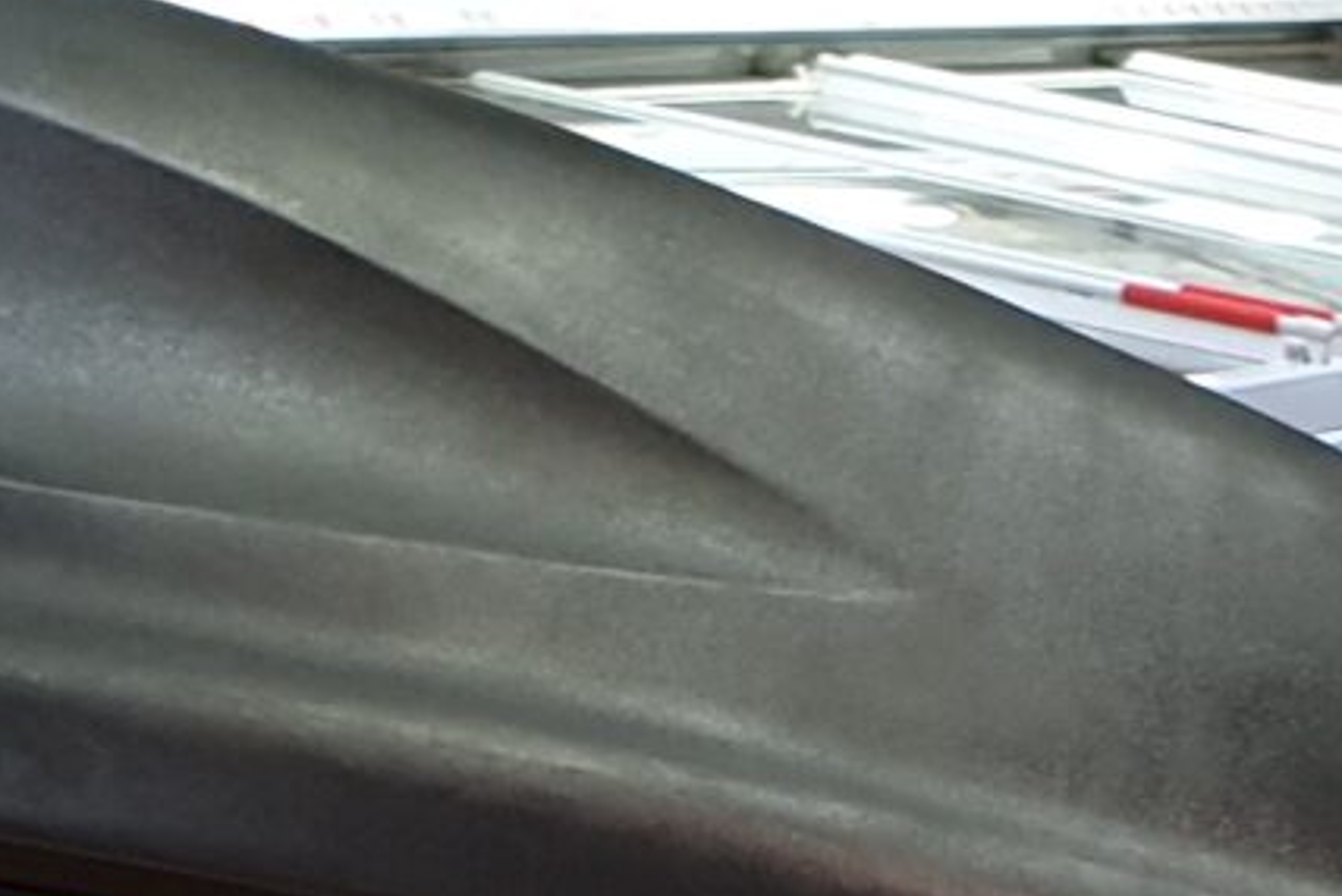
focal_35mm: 162
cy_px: 2484
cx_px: 1094
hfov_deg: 12.6
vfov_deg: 7.6
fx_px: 6041
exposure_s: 1/50
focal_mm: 4.3
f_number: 2.4
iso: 125
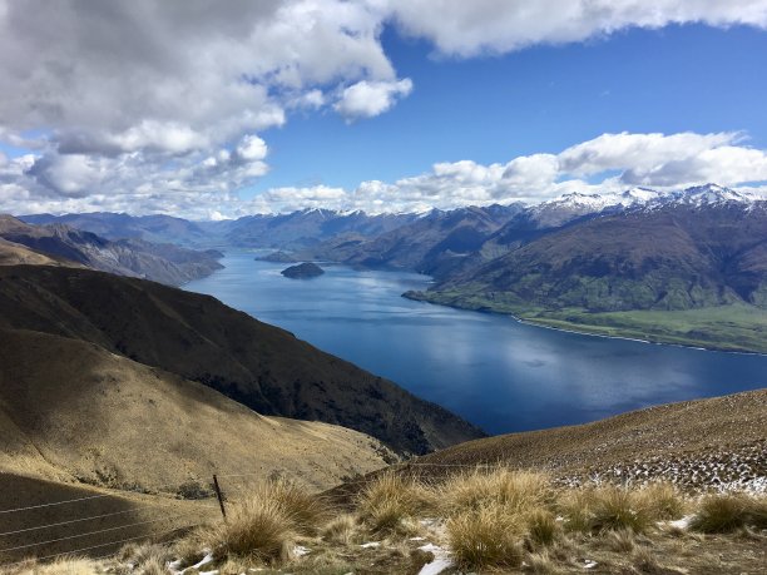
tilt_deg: -5.8
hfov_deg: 61.7
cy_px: 288
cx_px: 384
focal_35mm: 29
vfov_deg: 48.2
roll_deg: -0.6
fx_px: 643
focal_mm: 4.15
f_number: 2.2
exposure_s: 1/1923
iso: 25
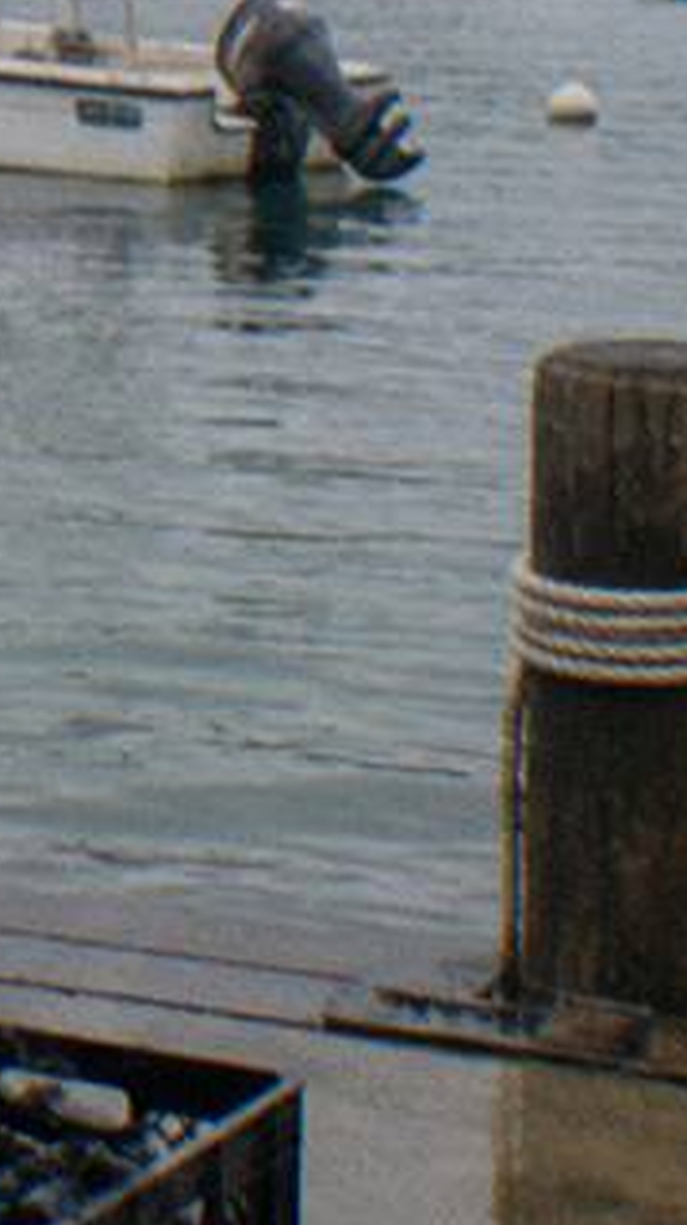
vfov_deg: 9.3
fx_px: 7462
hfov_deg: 5.2
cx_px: -476
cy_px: 146
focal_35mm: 230
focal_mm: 70
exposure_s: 1/800
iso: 200
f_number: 4
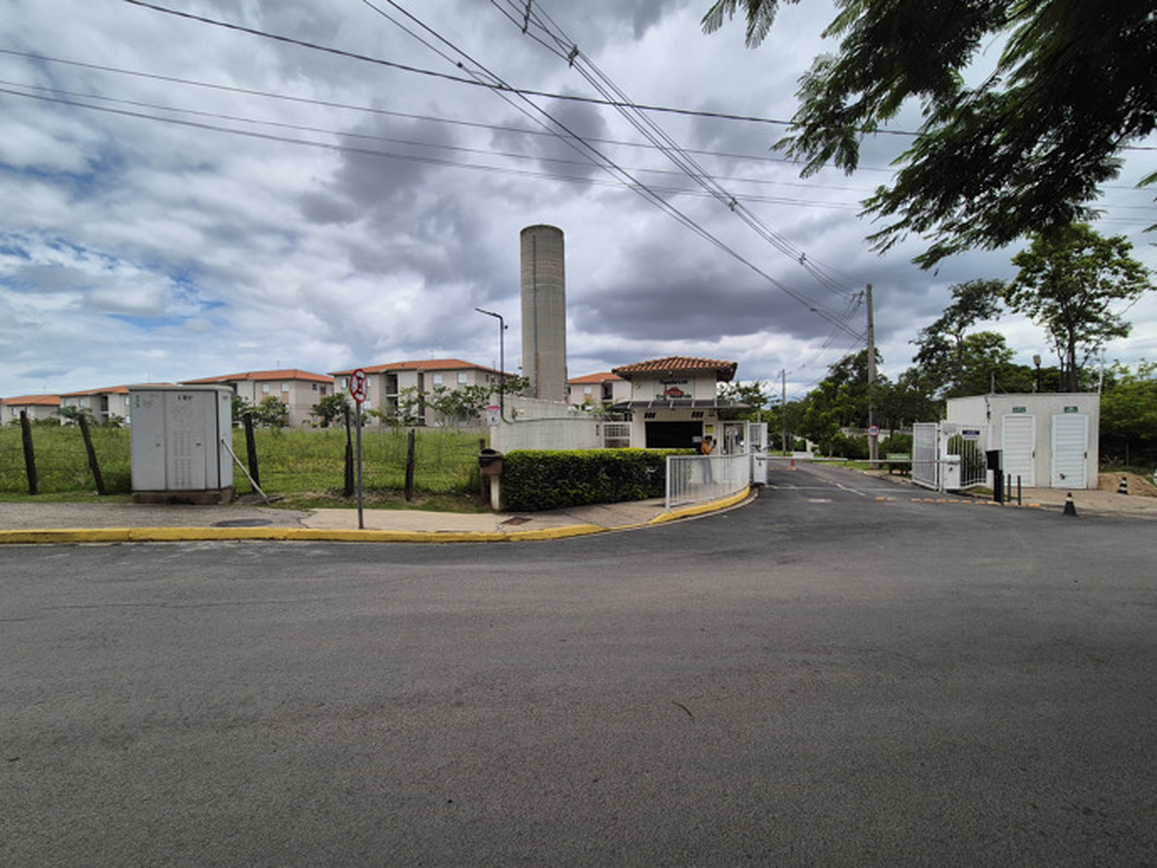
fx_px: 435
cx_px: 578
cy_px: 434
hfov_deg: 106.2
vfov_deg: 89.9
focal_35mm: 13
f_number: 2.2
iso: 50
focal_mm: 2.2
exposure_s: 1/3248
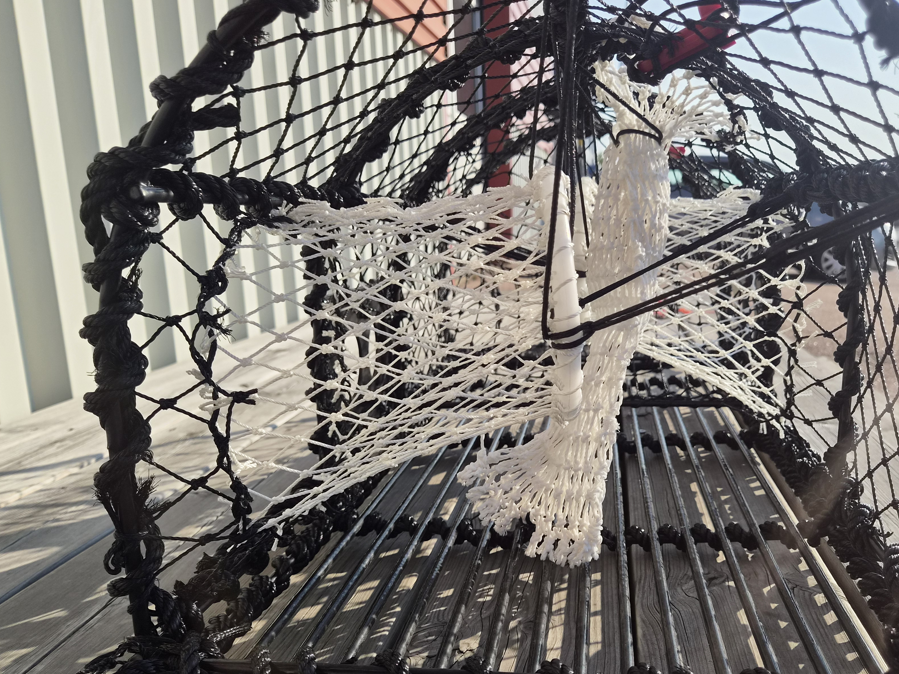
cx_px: 518
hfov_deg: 61.4
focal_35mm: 29
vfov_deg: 48.0
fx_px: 753
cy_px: 392
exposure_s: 1/5152
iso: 80
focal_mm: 5.4
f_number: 1.8
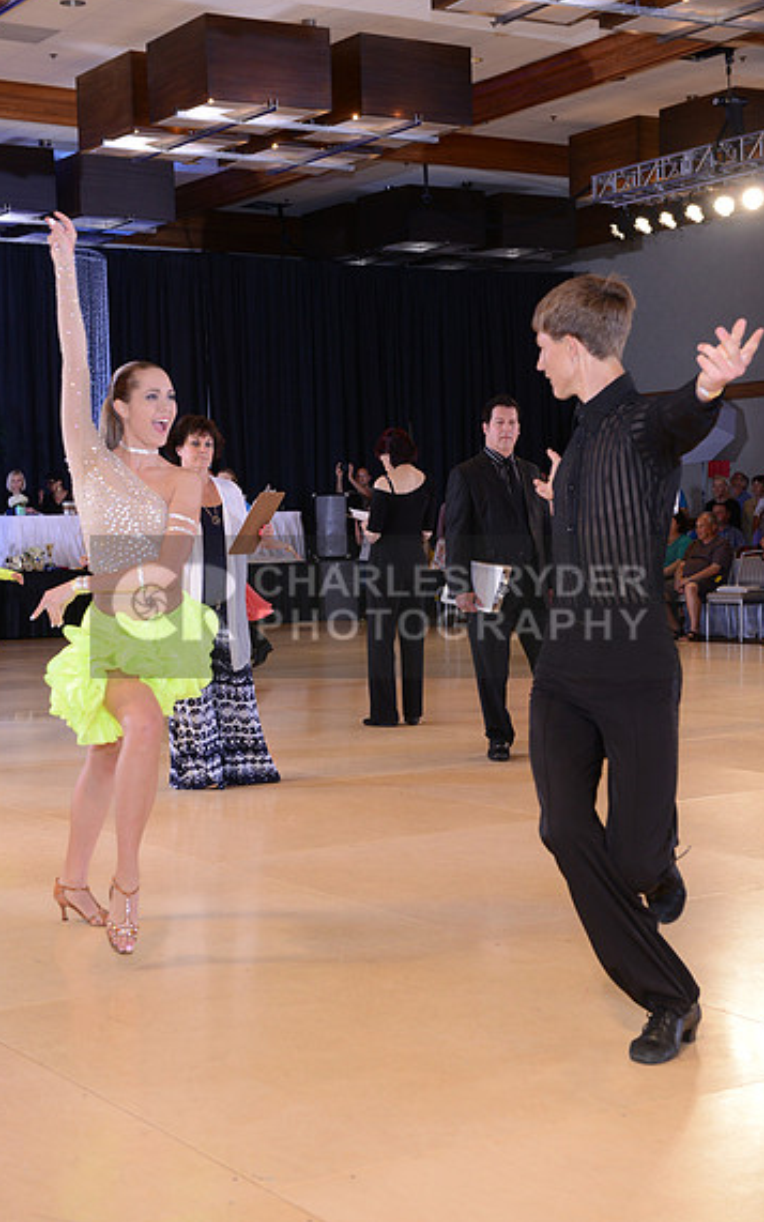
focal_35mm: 58
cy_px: 608
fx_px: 1932
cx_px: 386
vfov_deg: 35.1
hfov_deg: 22.4
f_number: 7.1
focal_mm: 56
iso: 1250
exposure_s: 1/250
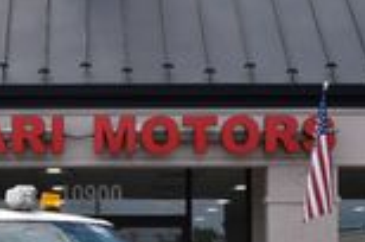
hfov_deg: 19.3
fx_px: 1065
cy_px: 292
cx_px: 95
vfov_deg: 12.6
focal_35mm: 105
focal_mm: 27
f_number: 11
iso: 360
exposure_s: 1/500
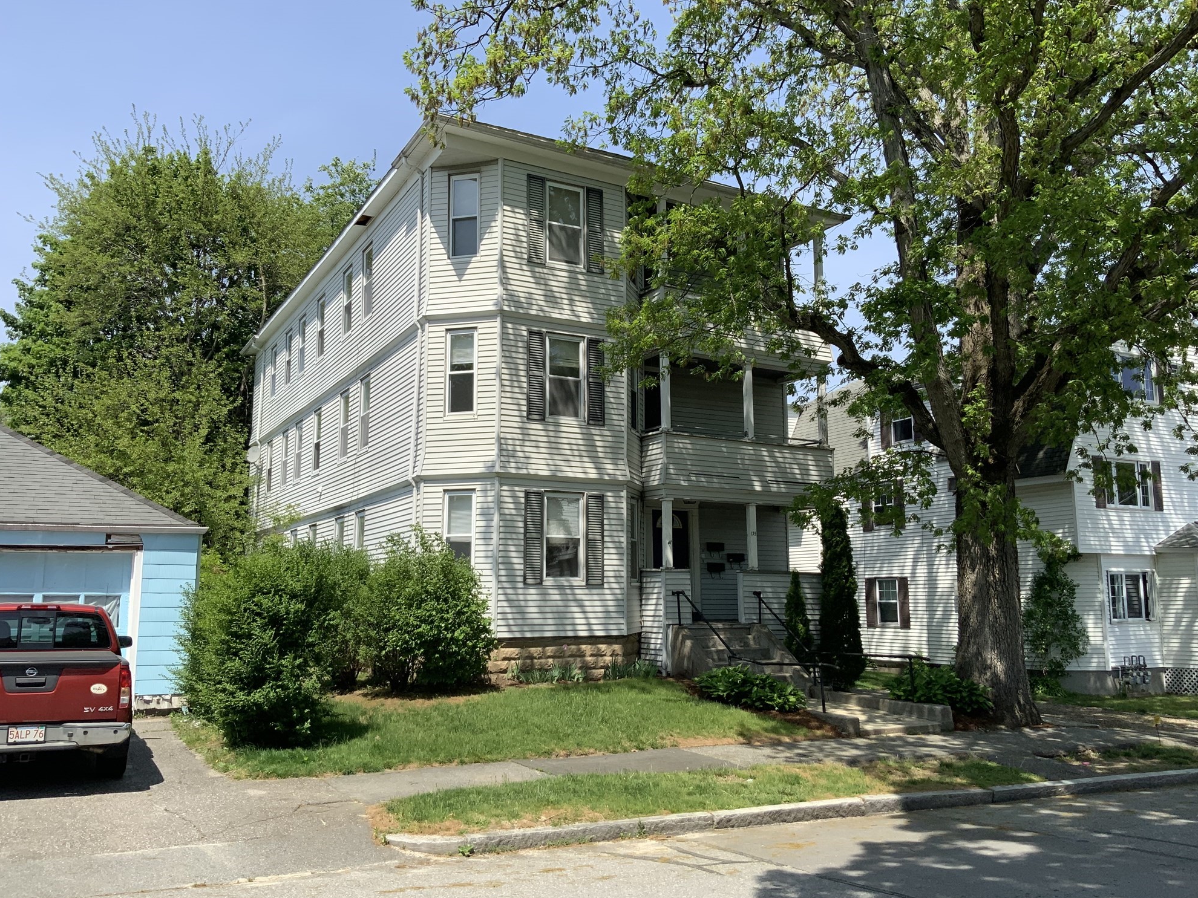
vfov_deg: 46.8
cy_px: 451
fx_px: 1038
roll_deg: +1.5
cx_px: 607
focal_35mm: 30
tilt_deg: +6.6
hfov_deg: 60.0
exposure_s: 1/1534
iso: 16
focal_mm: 3
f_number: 1.8
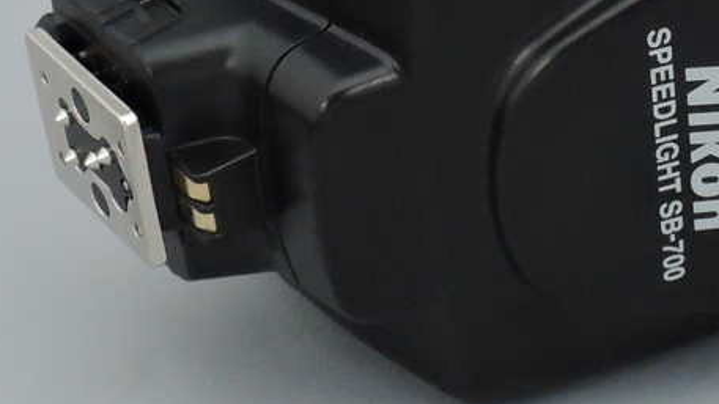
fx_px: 2726
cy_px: -39
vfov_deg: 8.4
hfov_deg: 14.6
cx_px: 807
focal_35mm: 143
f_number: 5.6
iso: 1600
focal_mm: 10.7
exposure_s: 1/125
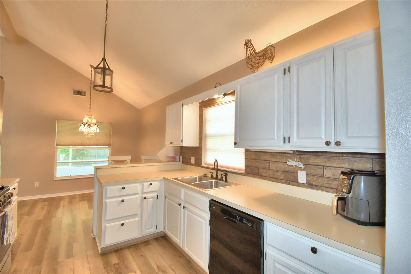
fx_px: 171
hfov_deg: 100.4
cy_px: 137
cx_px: 206
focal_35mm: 15
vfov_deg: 77.3
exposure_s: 1/30
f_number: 4.5
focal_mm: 10
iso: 250
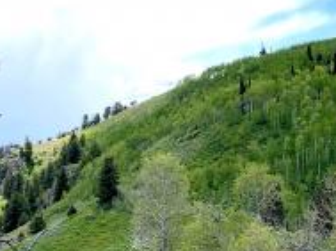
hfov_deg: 20.6
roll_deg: +2.1
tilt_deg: -0.1
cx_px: 238
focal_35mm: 95
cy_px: 151
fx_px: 920
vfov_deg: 15.5
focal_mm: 4
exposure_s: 1/2404
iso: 20
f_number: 1.8
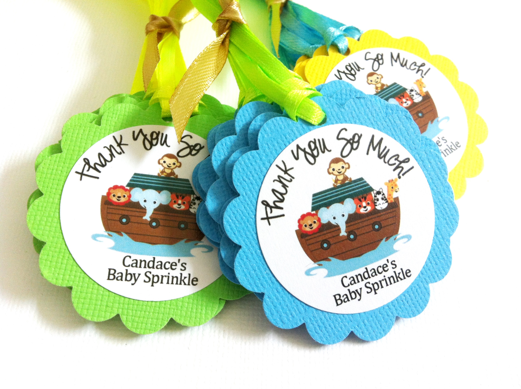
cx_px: 260
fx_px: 526
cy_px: 194
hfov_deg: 52.7
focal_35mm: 35
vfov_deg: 40.6
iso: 100
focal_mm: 3.85
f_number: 2.8
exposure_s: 1/15
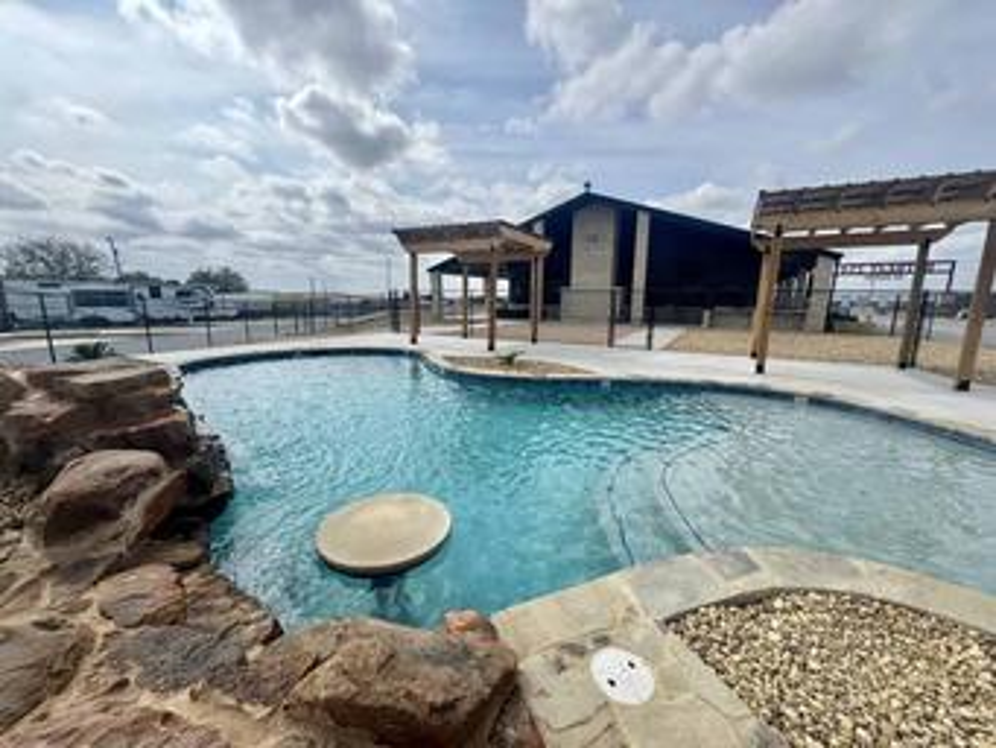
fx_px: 403
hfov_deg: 102.0
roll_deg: -0.2
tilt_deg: -8.1
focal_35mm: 14
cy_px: 374
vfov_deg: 85.7
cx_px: 498
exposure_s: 1/3106
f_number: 2.2
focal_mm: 2.22
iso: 50
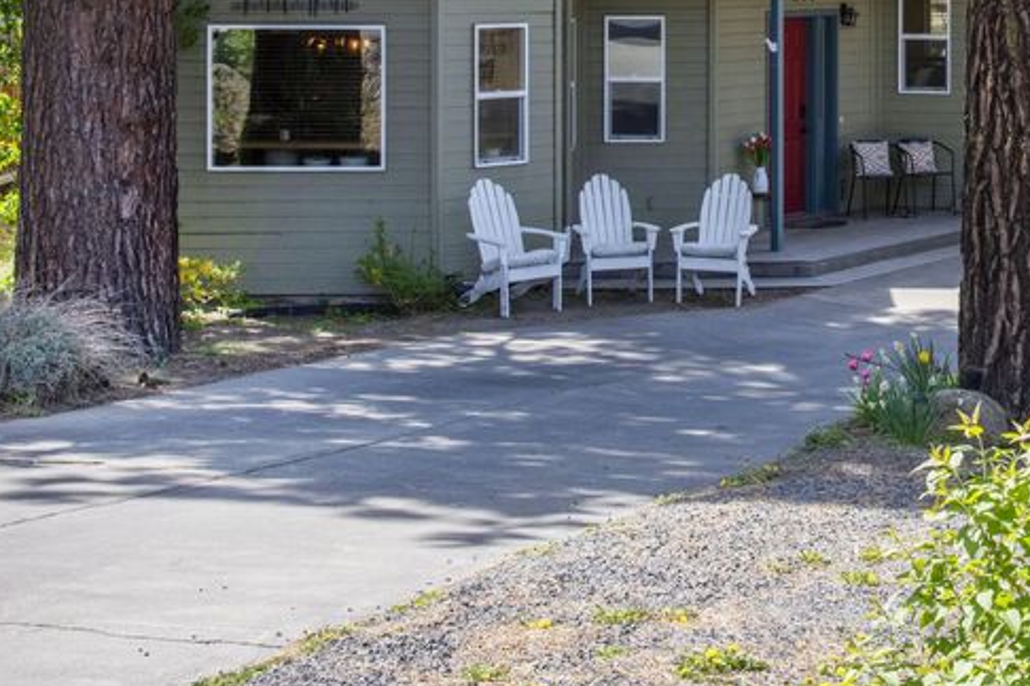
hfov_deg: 24.9
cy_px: 7
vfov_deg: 16.7
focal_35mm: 80
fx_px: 2289
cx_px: 856
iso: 200
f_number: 11
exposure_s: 1/125
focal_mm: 38
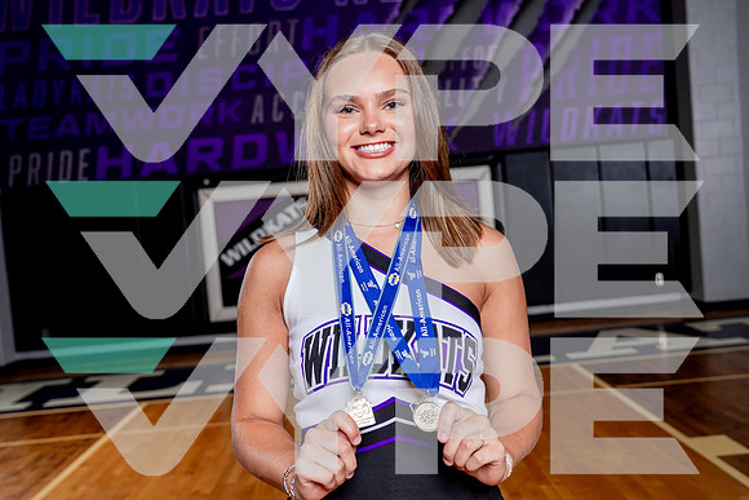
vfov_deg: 36.6
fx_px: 755
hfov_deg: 52.7
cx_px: 374
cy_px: 250
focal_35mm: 36
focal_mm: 34
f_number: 4
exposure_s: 1/250
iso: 100
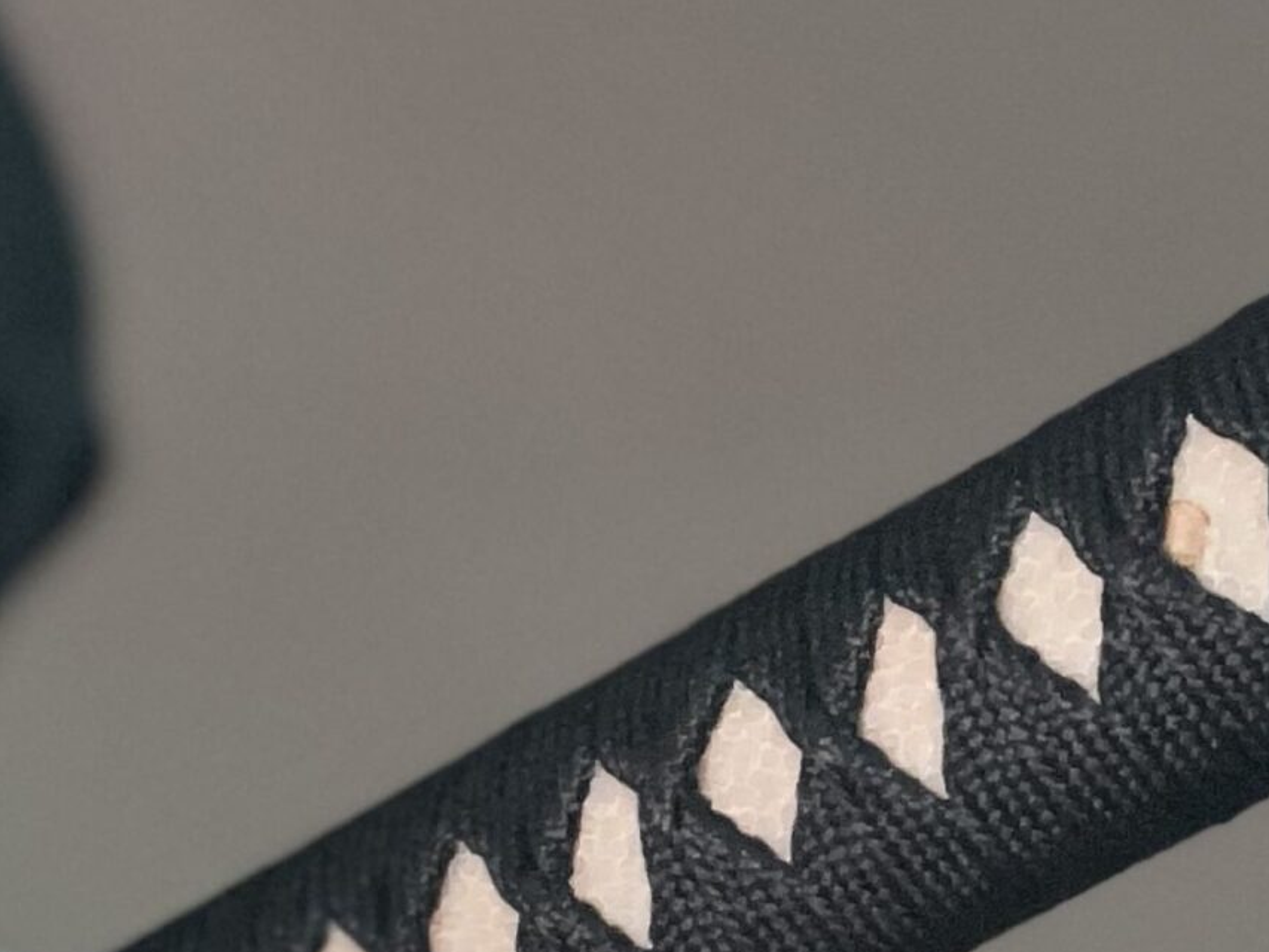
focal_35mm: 90
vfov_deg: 16.4
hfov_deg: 21.2
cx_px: 1187
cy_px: 594
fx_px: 3300
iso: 400
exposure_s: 1/30
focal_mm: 2.71
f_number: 2.2
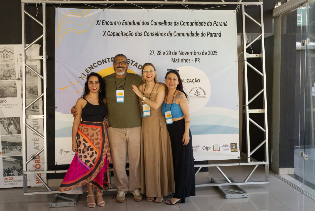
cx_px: 158
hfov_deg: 54.4
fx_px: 306
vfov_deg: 37.9
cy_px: 106
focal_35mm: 35
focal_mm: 35
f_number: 5.6
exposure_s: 1/100
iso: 400
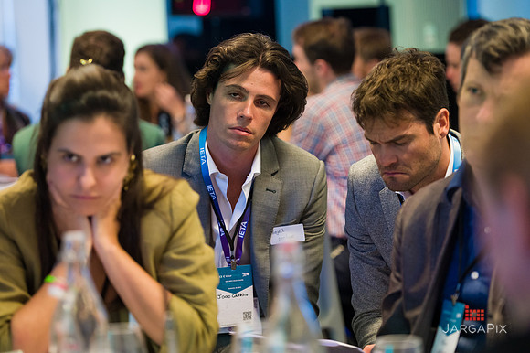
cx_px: 265
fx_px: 1922
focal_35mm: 131
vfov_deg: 10.5
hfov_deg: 15.7
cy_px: 177
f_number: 3.2
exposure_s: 1/200
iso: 3200
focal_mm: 125
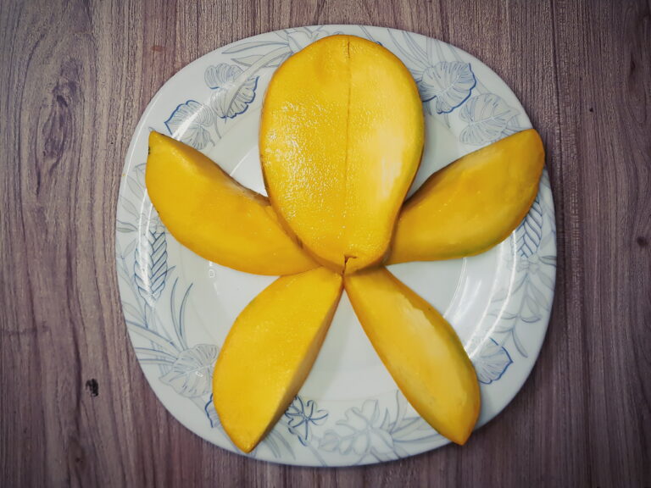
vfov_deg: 53.1
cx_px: 326
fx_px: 489
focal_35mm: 26
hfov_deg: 67.3
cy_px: 244
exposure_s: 1/33
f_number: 1.7
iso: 160
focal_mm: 4.2
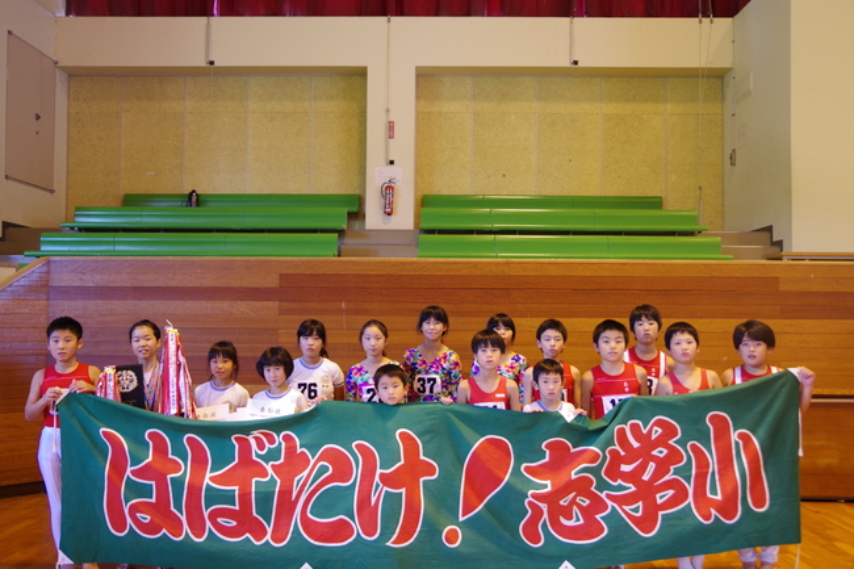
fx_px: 854
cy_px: 284
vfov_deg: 36.9
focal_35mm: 36
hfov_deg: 53.1
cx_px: 427
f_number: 4
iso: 800
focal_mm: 24
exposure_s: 1/60
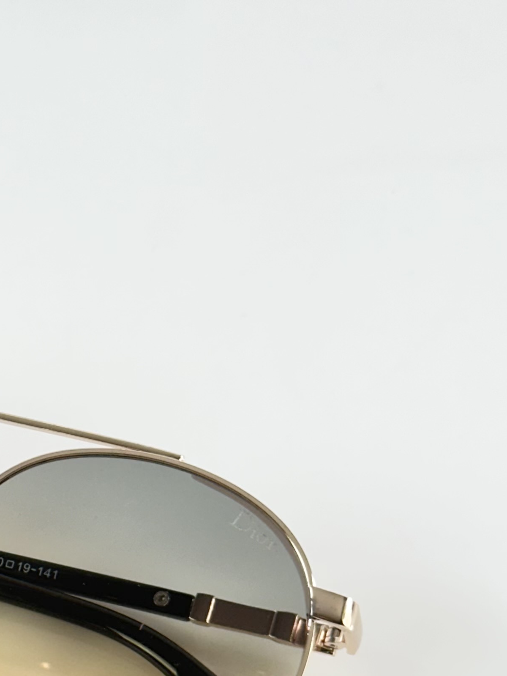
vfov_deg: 16.2
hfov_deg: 12.0
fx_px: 2362
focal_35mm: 121
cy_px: 538
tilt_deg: -48.2
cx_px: -82
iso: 64
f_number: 1.78
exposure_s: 1/100
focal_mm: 6.86
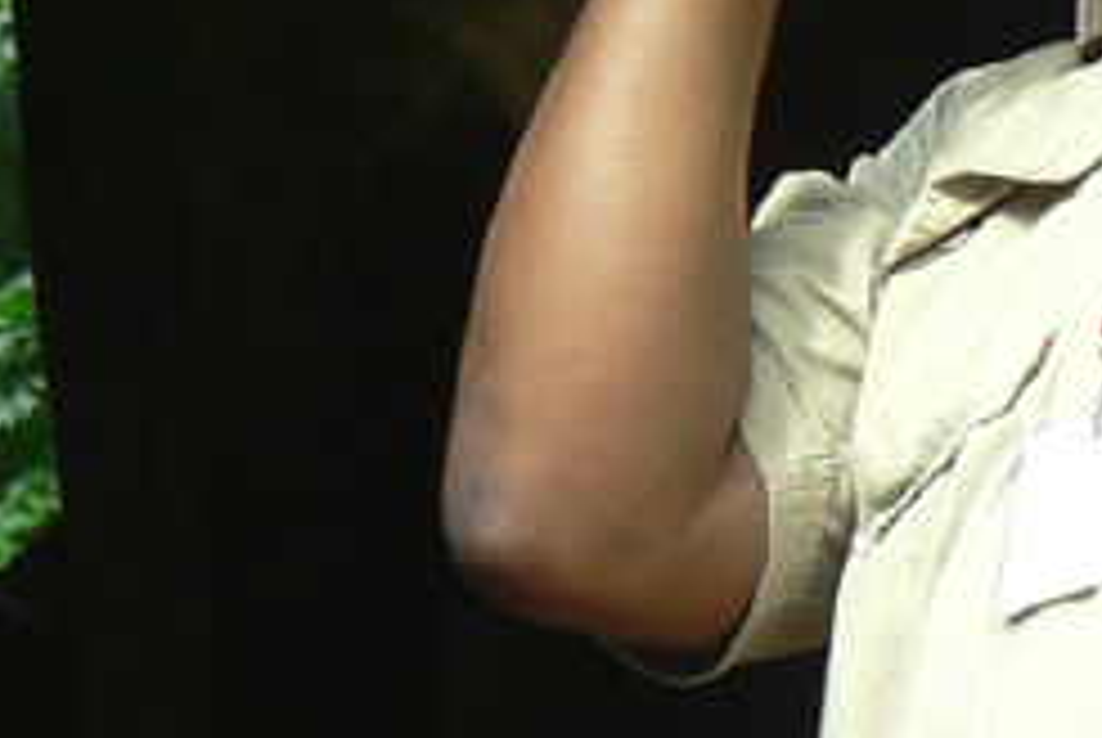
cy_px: -45
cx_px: 1093
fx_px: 6313
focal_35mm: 206
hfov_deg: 9.9
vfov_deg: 6.7
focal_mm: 14
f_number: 3.2
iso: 64
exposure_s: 1/100
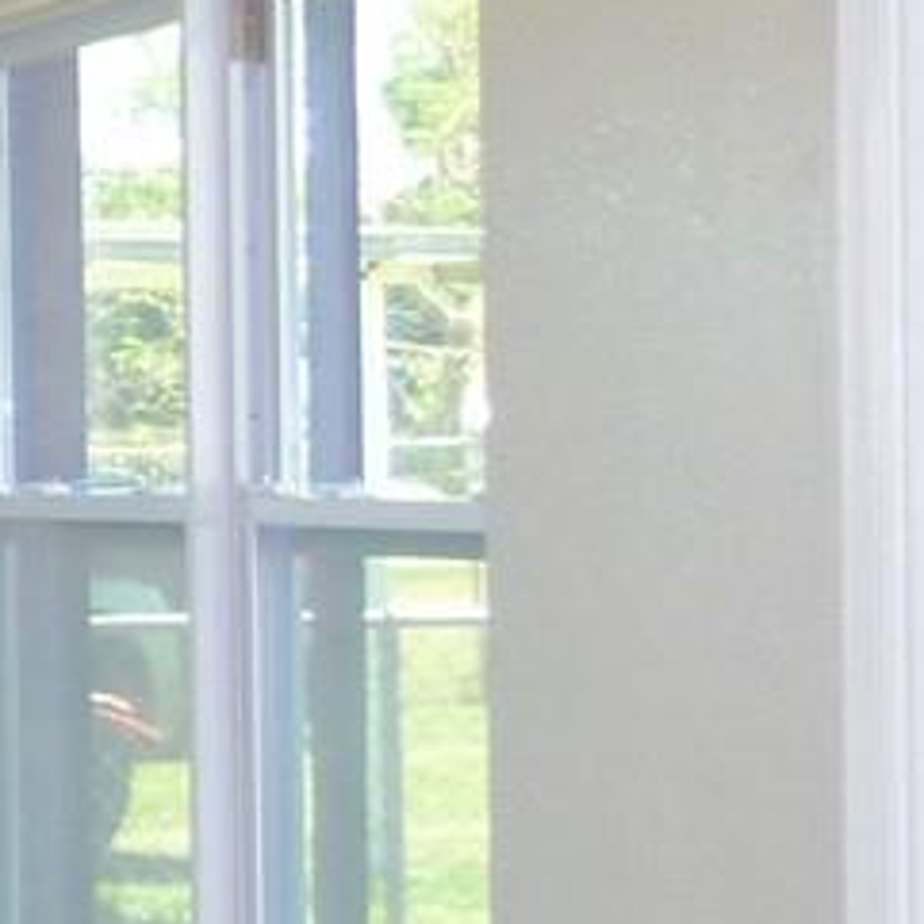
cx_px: -1729
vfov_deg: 11.9
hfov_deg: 9.6
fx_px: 4439
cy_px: 537
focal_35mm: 147
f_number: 2.8
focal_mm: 4.5
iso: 100
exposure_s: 1/40
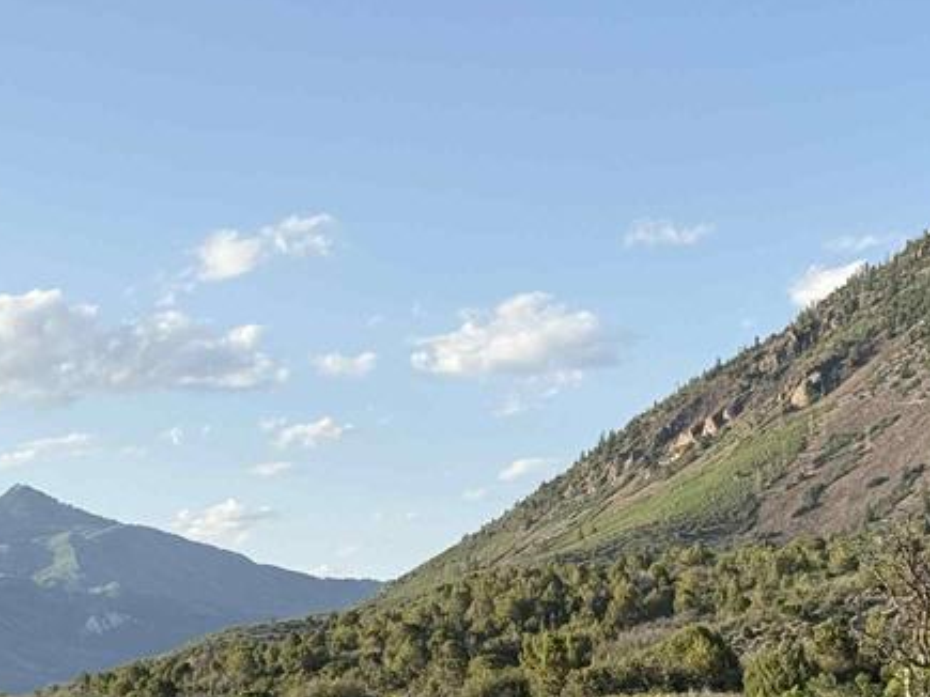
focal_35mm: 113
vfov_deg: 13.0
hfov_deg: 17.4
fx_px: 3035
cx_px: 616
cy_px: 599
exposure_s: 1/1429
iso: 64
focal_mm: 6.76
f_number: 1.78
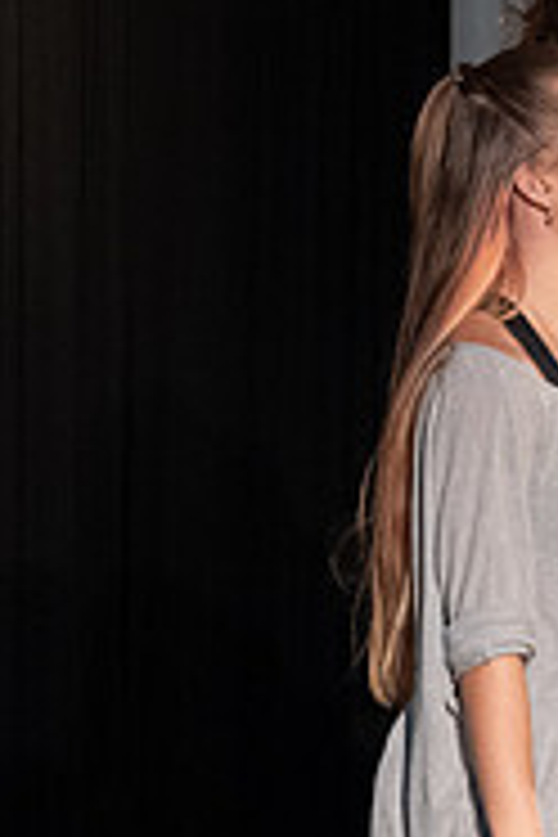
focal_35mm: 204
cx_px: 911
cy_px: 462
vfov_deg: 10.1
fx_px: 4743
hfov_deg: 6.6
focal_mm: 58
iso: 6400
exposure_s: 1/320
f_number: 4
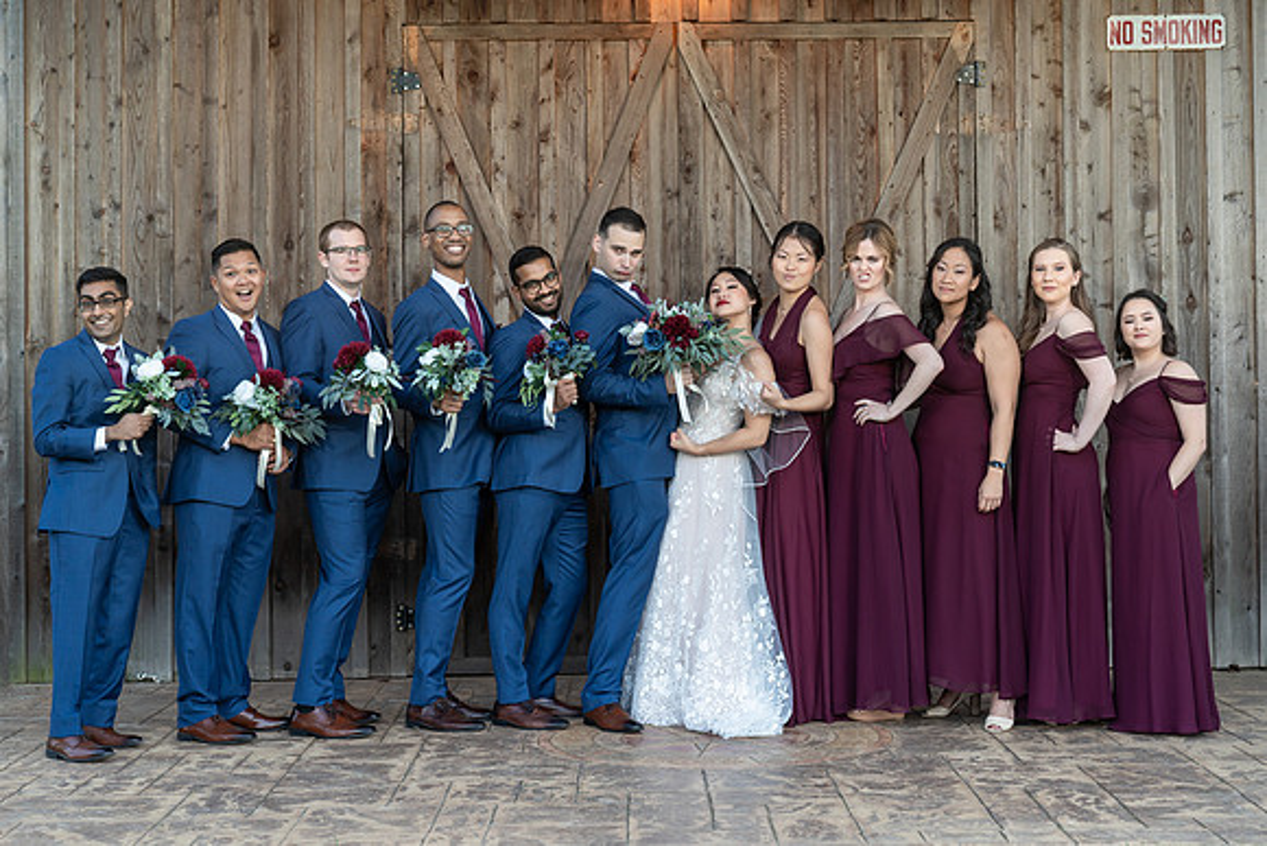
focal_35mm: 60
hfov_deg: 33.5
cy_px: 370
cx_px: 649
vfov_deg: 22.7
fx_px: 2102
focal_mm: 53
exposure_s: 1/250
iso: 250
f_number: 4
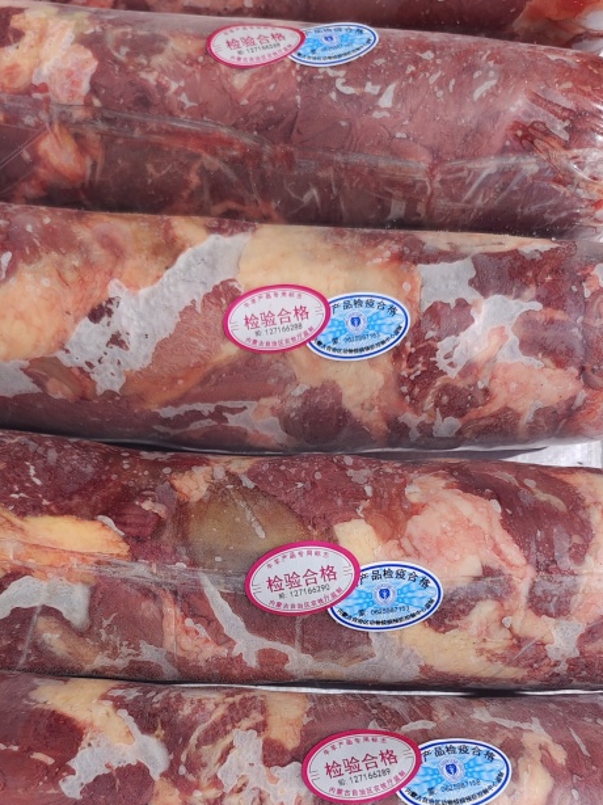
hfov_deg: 35.8
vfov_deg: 46.1
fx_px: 930
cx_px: 250
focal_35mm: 40
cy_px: 537
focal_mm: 6.51
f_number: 1.57
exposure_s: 1/3155
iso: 50
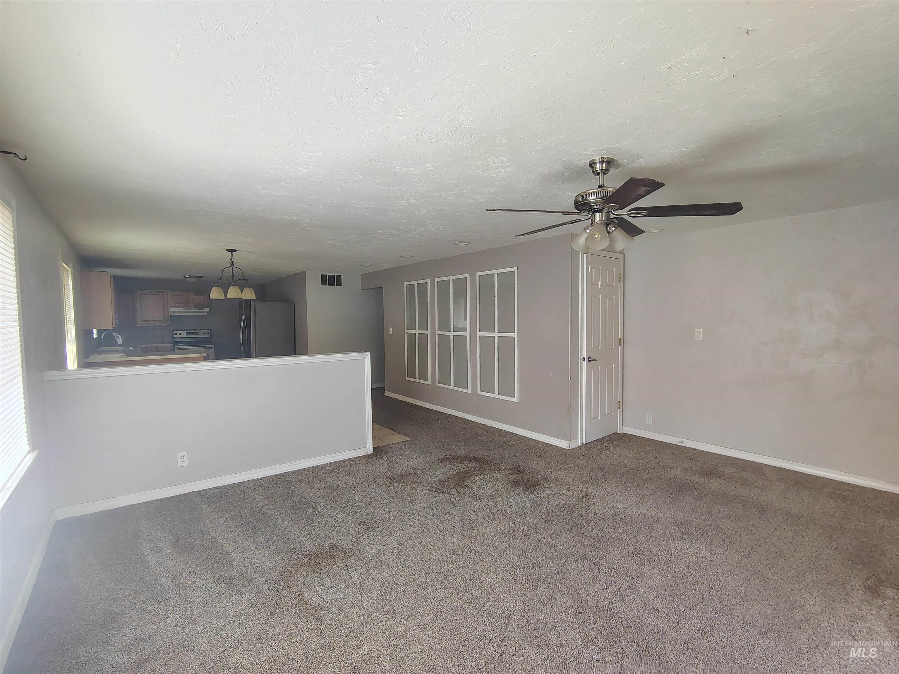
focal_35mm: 16
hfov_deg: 94.5
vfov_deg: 78.1
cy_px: 337
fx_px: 416
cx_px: 450
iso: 346
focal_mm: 2.13
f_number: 2.2
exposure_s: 1/40
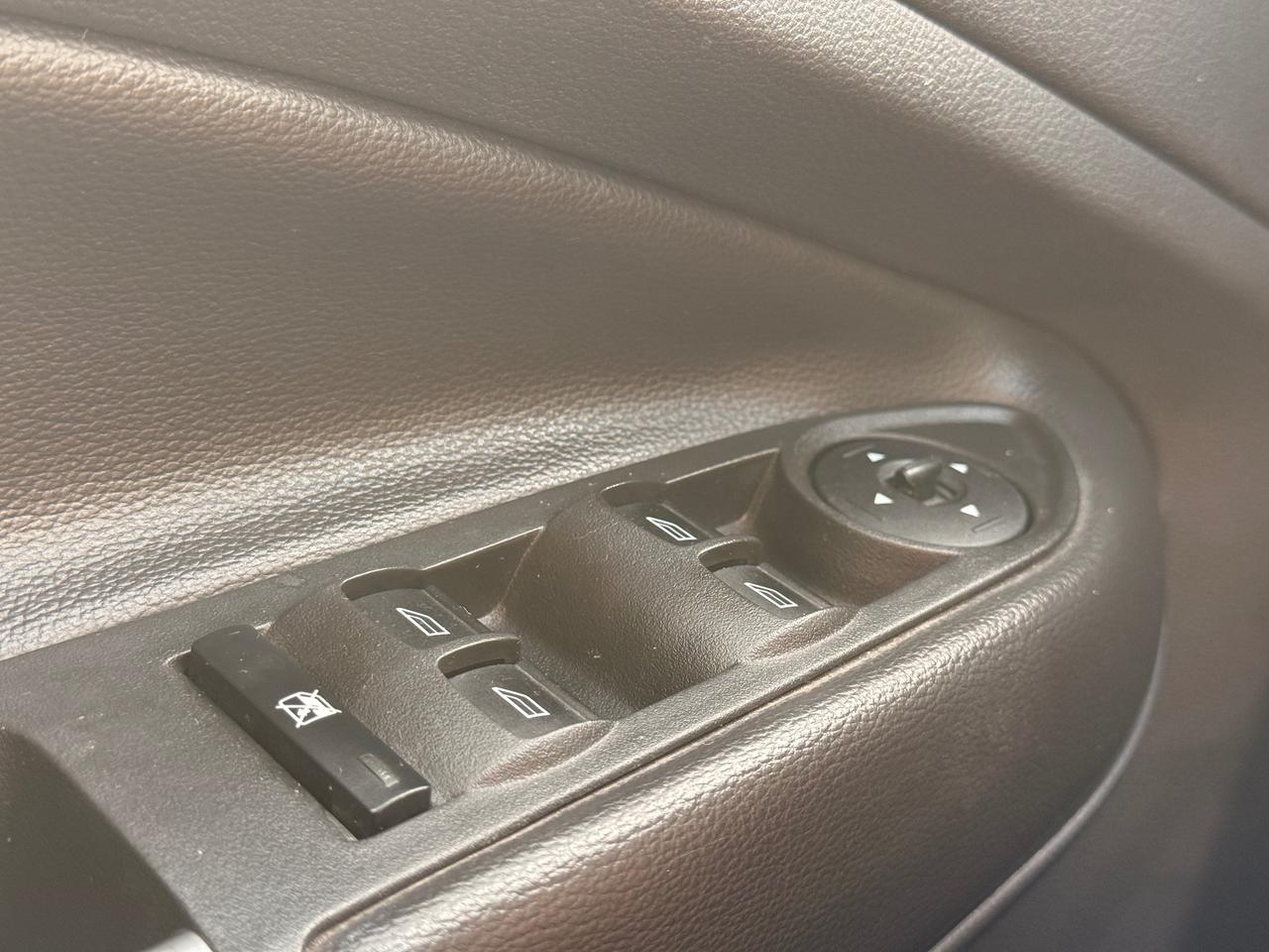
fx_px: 1760
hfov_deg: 39.7
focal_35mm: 48
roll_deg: +0.4
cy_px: 476
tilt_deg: -21.0
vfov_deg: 30.3
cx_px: 634
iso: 200
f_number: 1.78
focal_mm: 6.76
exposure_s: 1/94
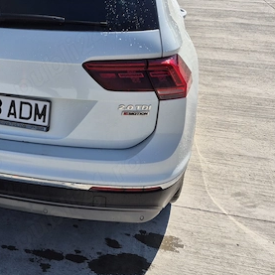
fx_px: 395
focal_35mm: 44
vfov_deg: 37.2
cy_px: 61
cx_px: 7
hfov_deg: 35.1
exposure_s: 1/2192
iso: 25
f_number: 1.8
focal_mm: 5.4
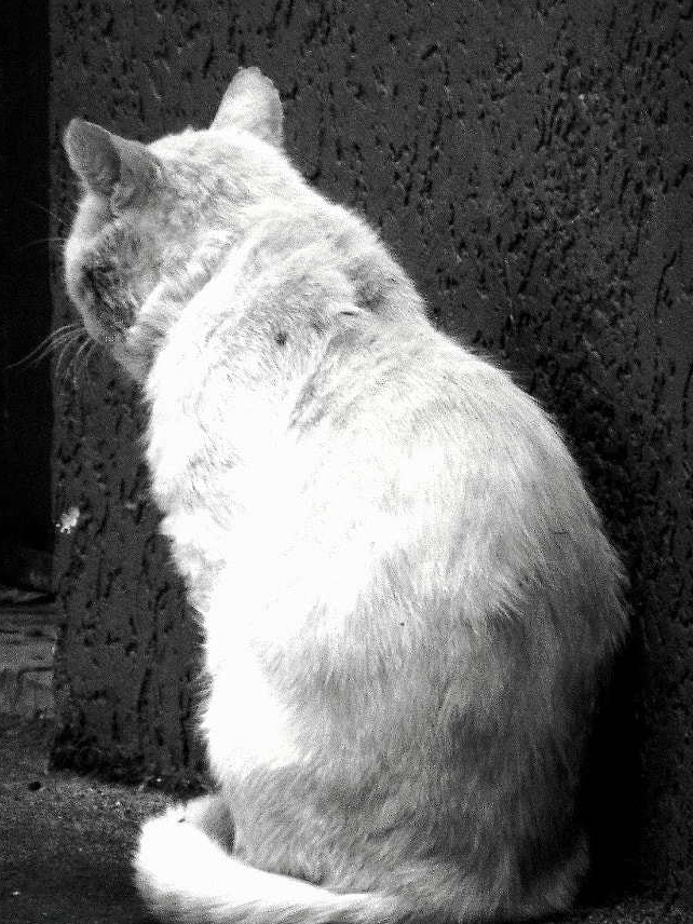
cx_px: 356
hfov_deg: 0.9
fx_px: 43723
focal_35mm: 1638
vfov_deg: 1.2
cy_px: 352
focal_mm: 157.1
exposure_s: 1/100
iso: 100
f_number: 5.9
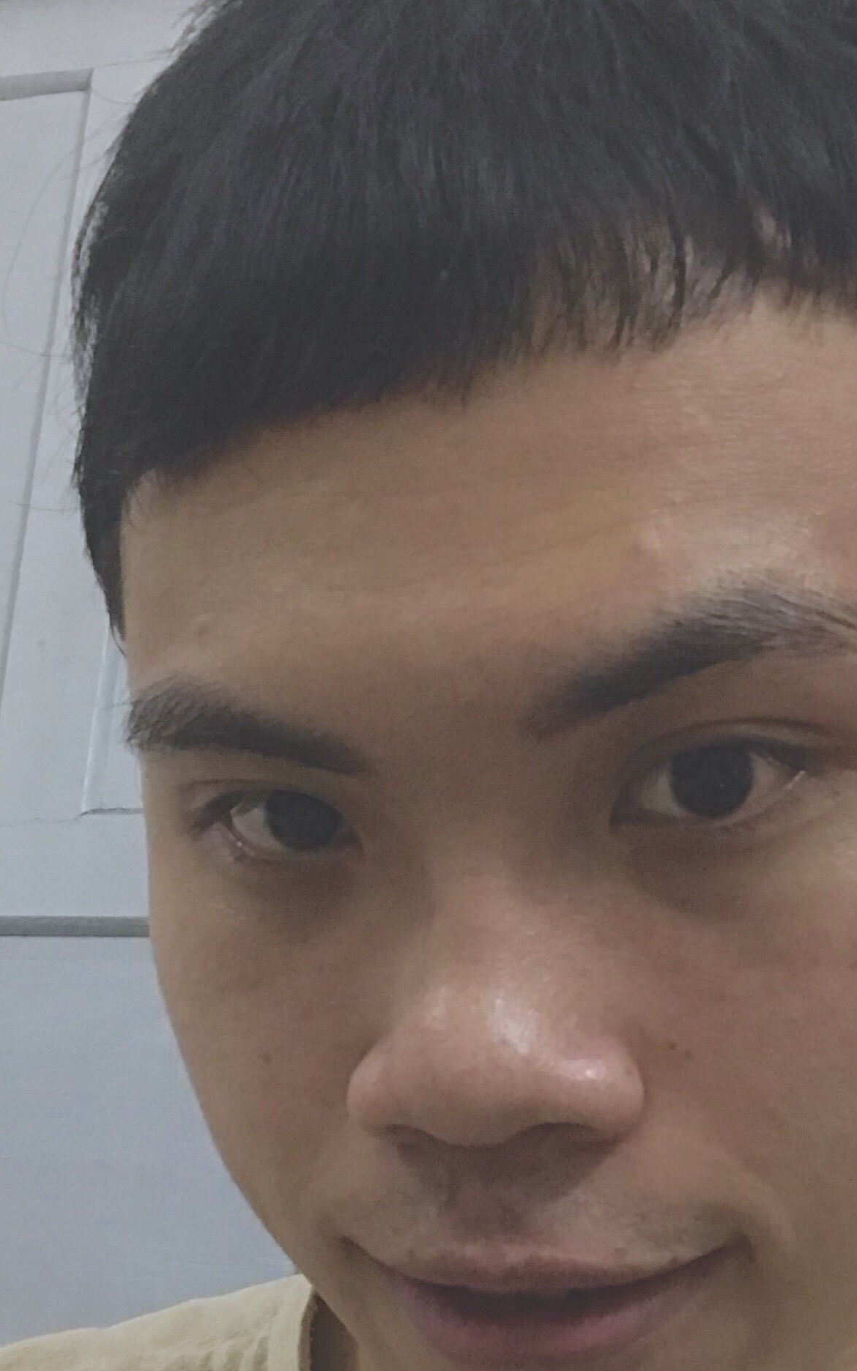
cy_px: 989
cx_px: 415
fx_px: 2093
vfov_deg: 35.6
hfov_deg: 23.1
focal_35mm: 56
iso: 400
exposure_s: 1/17
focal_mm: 2.87
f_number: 2.2
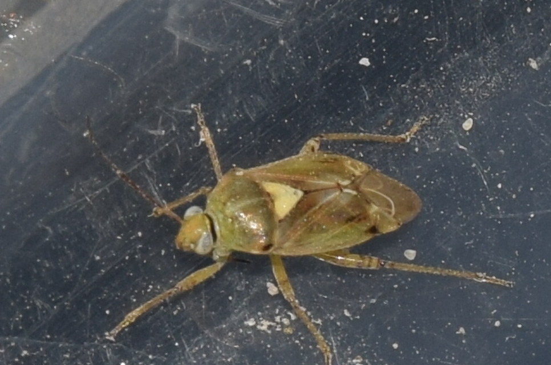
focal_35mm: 210
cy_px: 182
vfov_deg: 6.5
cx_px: 276
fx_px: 3208
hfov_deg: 9.8
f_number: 13
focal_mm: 140
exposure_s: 1/160
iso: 100
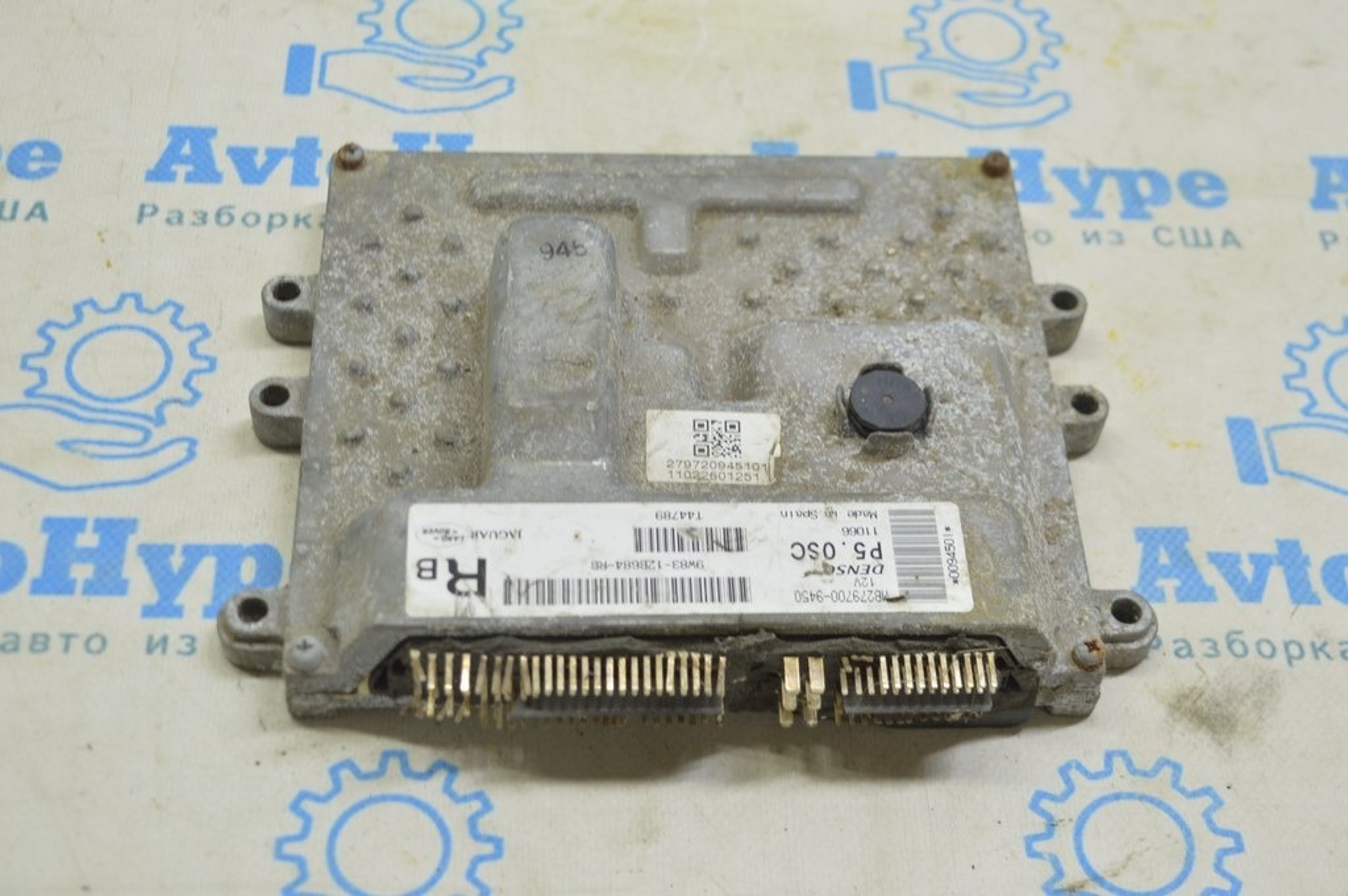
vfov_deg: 23.7
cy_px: 448
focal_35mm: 57
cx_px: 674
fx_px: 2133
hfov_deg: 35.1
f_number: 5.6
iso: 400
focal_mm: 38
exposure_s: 1/20
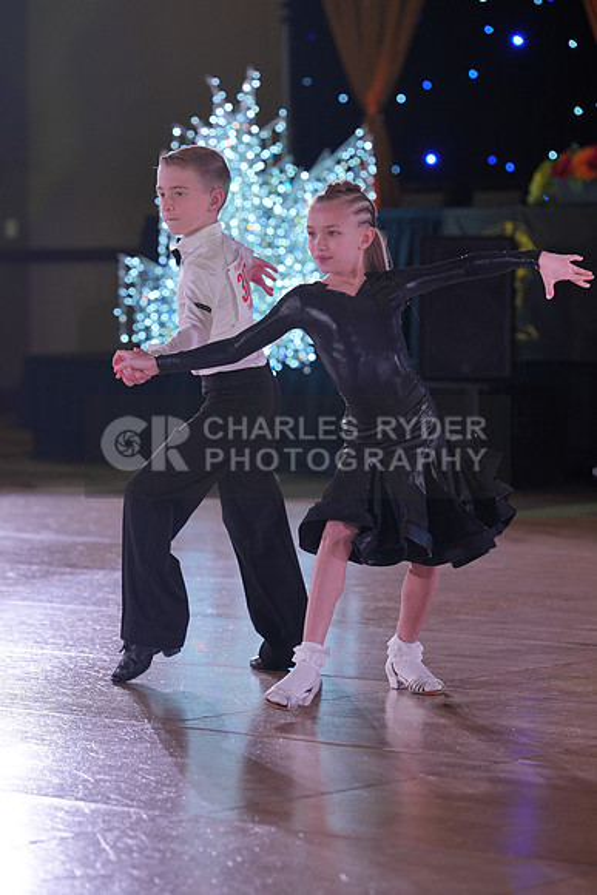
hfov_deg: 9.5
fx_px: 3580
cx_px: 298
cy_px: 448
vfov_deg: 14.2
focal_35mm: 144
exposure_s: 1/400
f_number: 4
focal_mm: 144
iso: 800
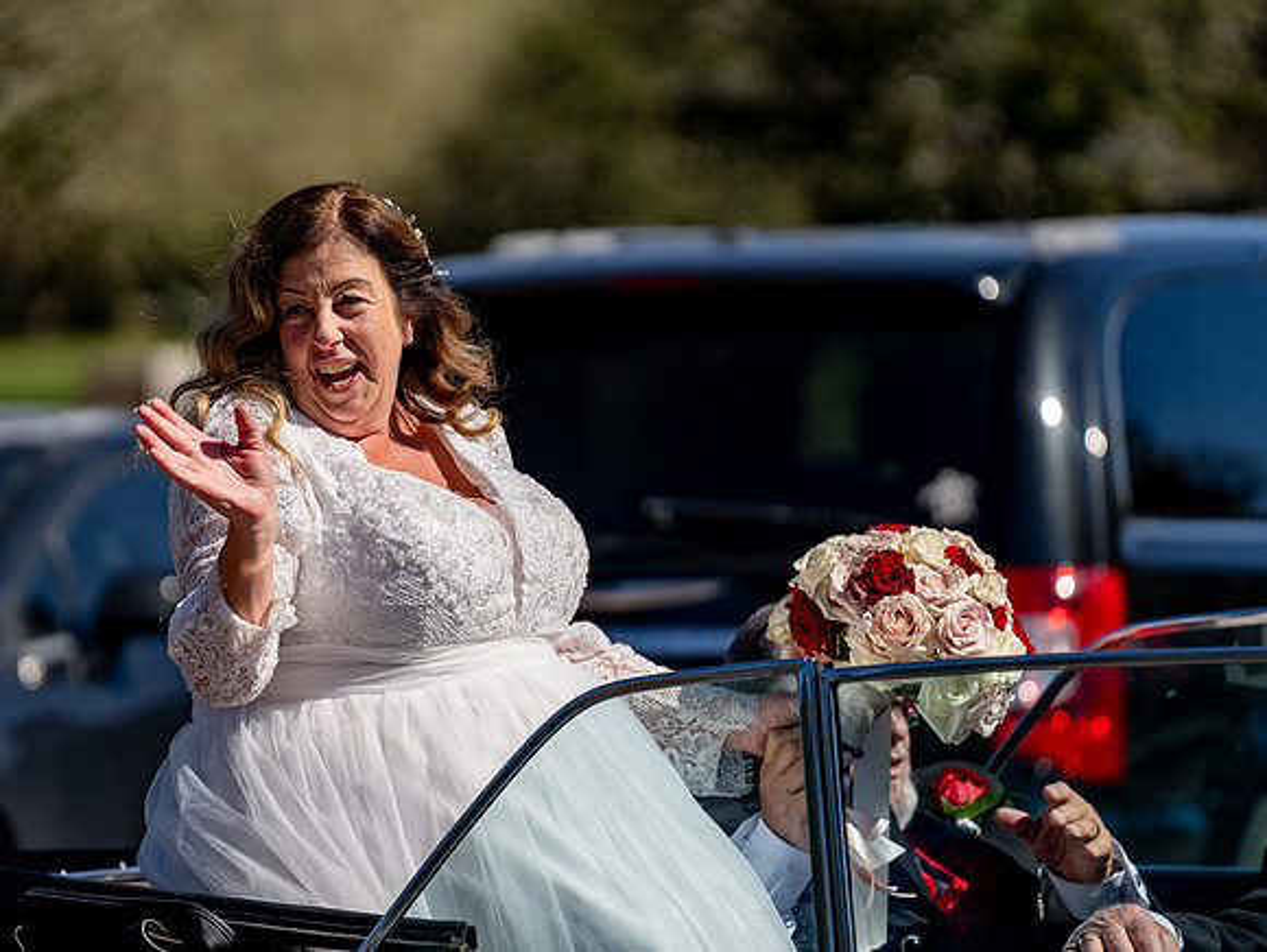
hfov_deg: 8.6
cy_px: 446
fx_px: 8439
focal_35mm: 230
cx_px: 507
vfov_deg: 6.5
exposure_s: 1/2500
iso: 100
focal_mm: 200
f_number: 3.2
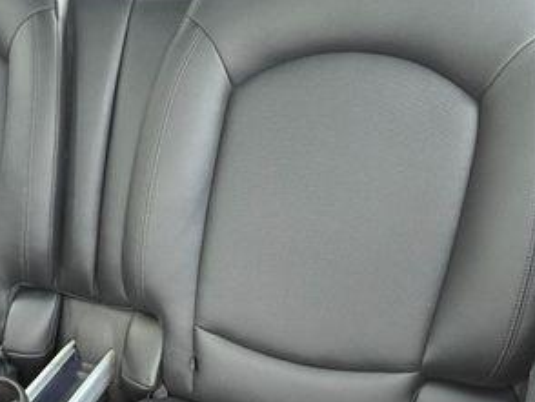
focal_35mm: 50
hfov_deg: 37.0
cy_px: 333
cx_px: 116
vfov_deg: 28.4
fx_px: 773
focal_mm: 6.3
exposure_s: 1/120
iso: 500
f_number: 1.7
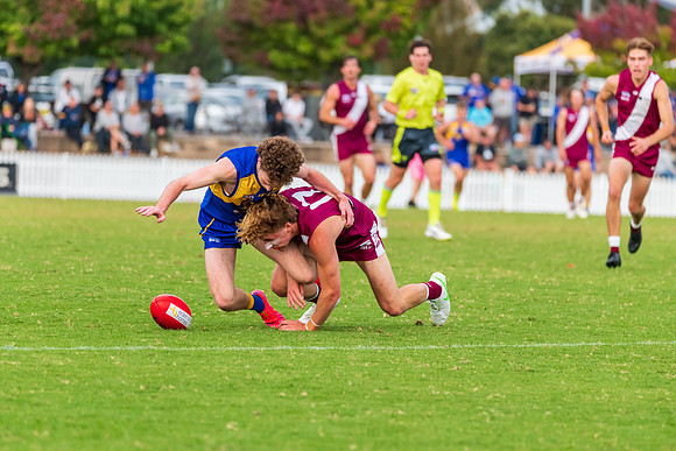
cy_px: 226
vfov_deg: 4.6
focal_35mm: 300
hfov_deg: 6.9
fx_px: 5634
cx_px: 338
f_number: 5.6
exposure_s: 1/1250
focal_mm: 300
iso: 800
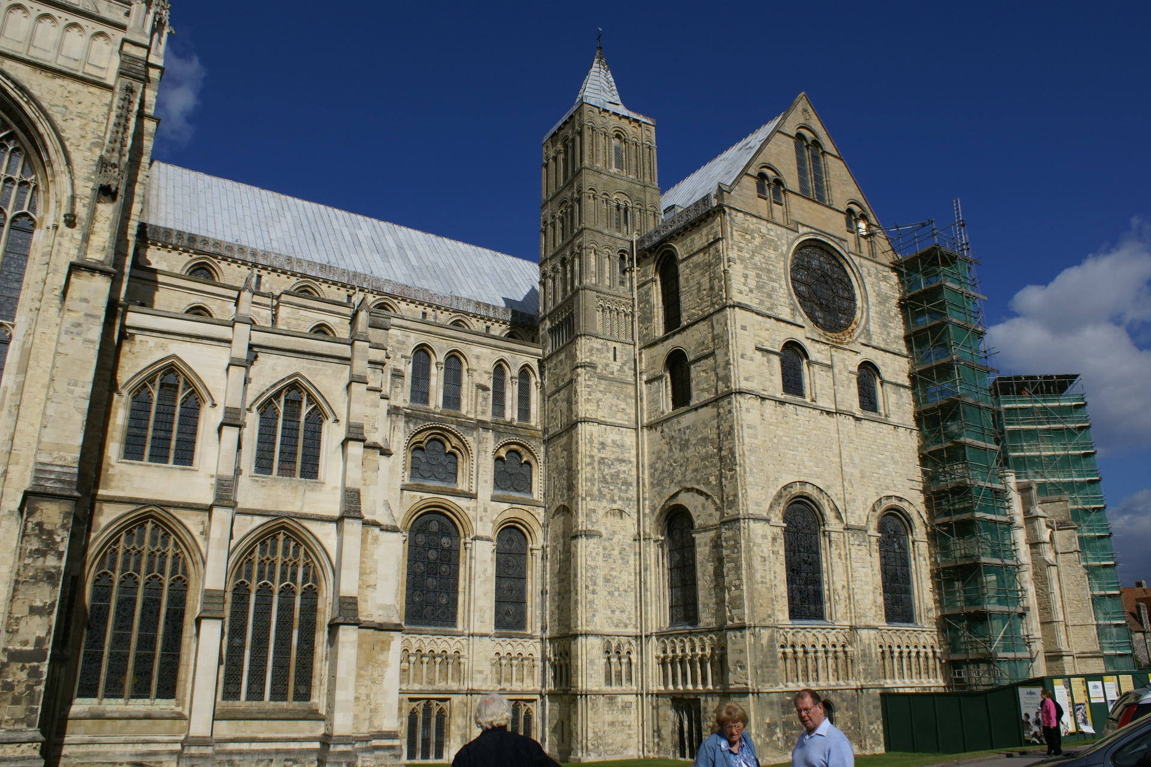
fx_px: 863
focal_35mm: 27
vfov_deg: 47.9
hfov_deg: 67.4
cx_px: 576
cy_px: 384
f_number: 10
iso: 100
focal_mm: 18
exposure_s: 1/500
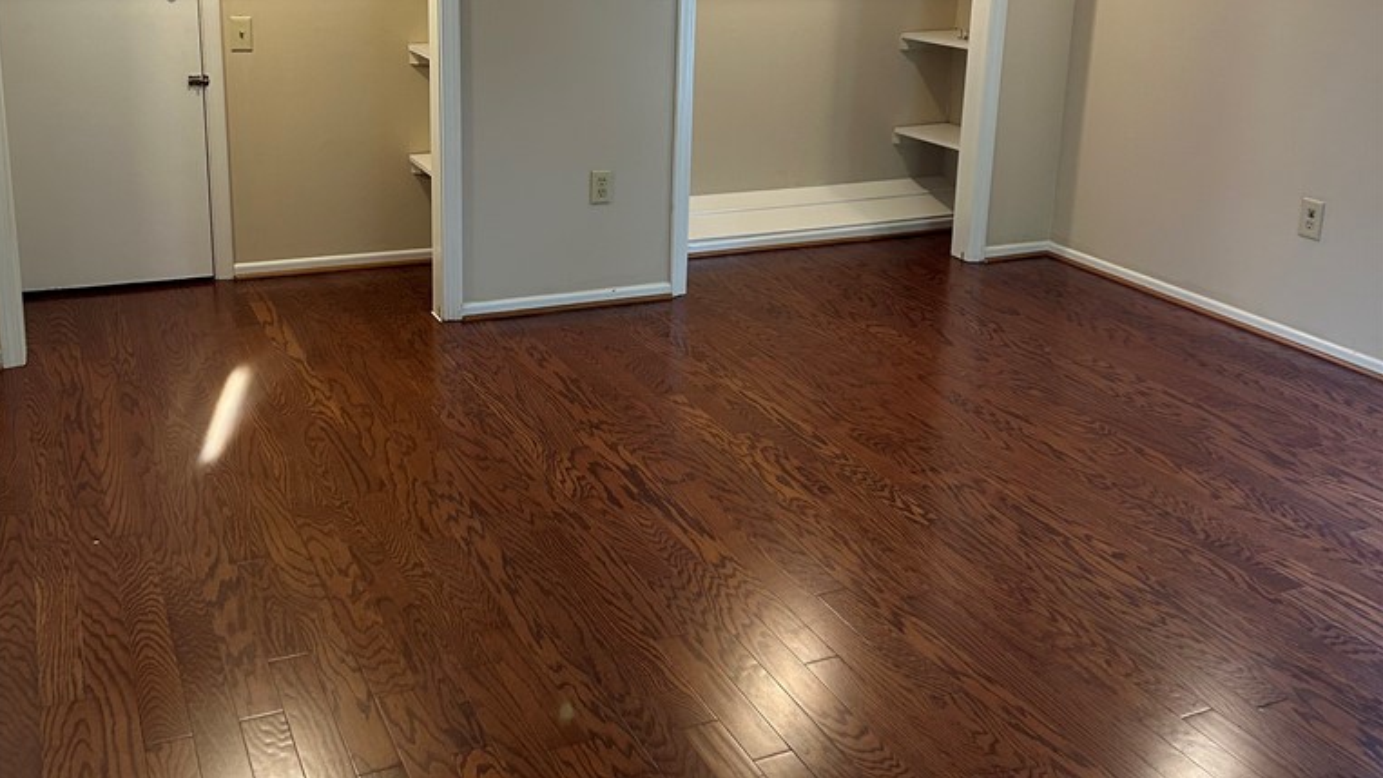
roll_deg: -1.8
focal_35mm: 38
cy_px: 229
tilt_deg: -14.2
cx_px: 689
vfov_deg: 30.8
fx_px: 1393
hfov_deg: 52.8
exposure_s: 1/60
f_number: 1.5
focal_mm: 5.7
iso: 160
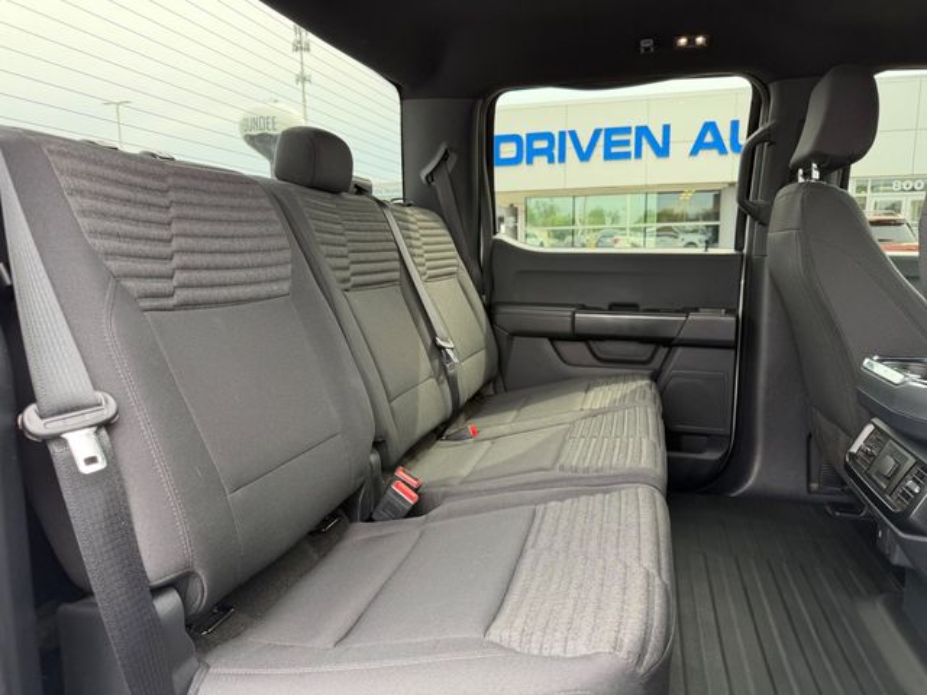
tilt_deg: -10.4
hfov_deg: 71.6
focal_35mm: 24
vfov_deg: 56.8
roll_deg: +1.4
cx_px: 464
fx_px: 643
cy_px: 348
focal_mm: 6.76
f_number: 1.78
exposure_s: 1/195
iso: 100
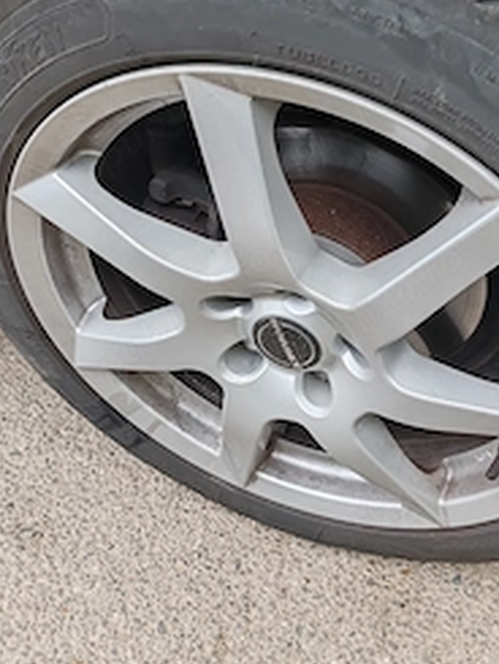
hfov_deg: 32.9
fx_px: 845
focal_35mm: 44
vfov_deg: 42.9
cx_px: 279
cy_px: 358
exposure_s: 1/100
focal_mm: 6.12
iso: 320
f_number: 1.9
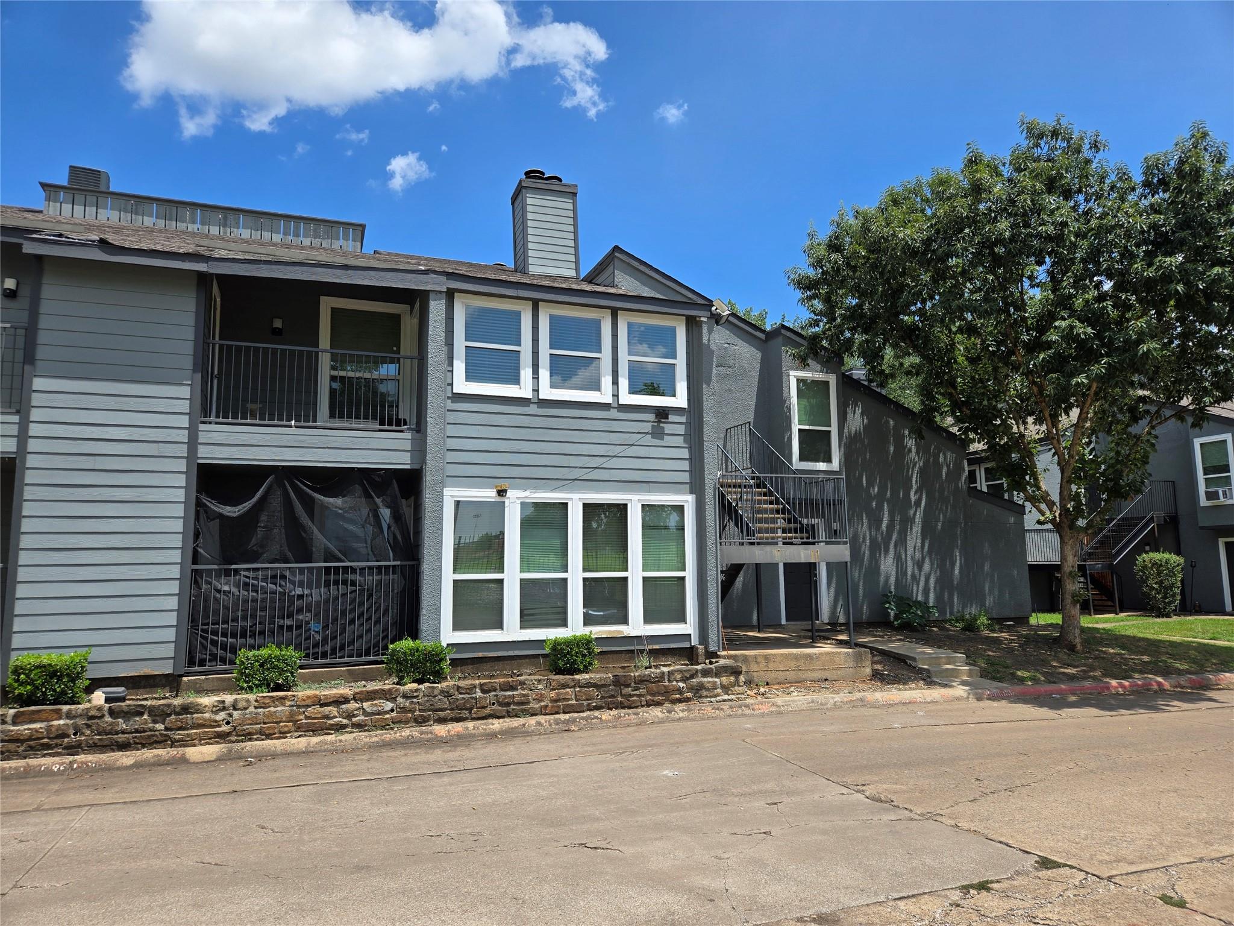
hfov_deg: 73.9
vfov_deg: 58.9
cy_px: 463
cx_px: 617
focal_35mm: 23
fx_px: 820
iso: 40
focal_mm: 5.4
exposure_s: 1/2921
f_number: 1.8
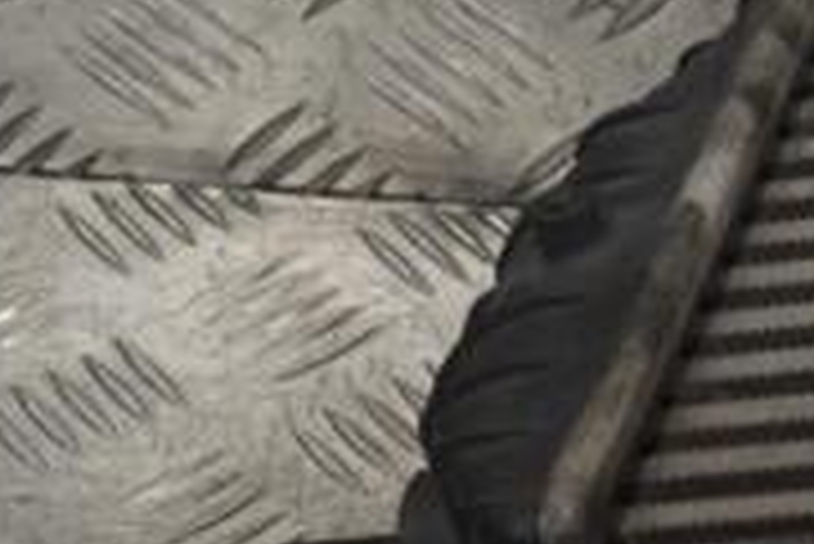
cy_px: 580
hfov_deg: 10.0
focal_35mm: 199
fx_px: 4503
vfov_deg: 6.9
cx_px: 1286
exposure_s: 1/320
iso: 3200
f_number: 9
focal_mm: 40
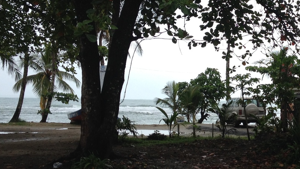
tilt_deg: -2.3
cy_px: 91
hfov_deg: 26.9
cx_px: 271
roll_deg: -0.2
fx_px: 605
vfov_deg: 15.9
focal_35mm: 76
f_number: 2.4
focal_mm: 4.28
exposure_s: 1/546
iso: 50
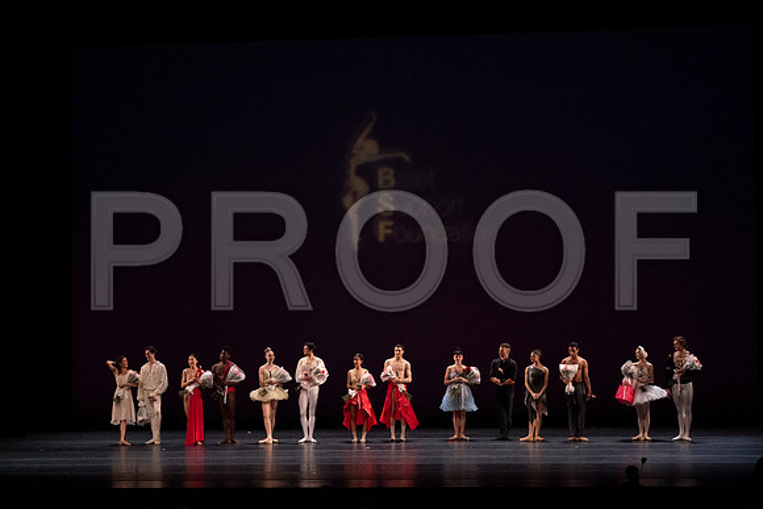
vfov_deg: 13.7
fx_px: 2120
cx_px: 382
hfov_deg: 20.4
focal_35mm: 100
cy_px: 254
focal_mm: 100
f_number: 13
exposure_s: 1/320
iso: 12800
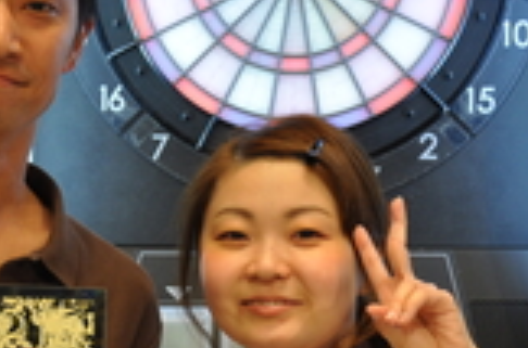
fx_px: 1960
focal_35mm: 134
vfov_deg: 10.2
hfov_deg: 15.2
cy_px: 260
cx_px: 55
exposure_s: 1/15
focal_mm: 32
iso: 400
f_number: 4.2
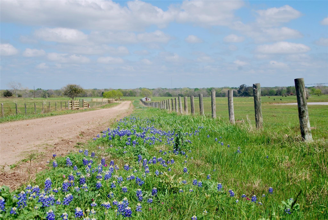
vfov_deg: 28.1
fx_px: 438
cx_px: 164
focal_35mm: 48
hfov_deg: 41.1
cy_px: 110
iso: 100
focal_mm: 32
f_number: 8
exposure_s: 1/250
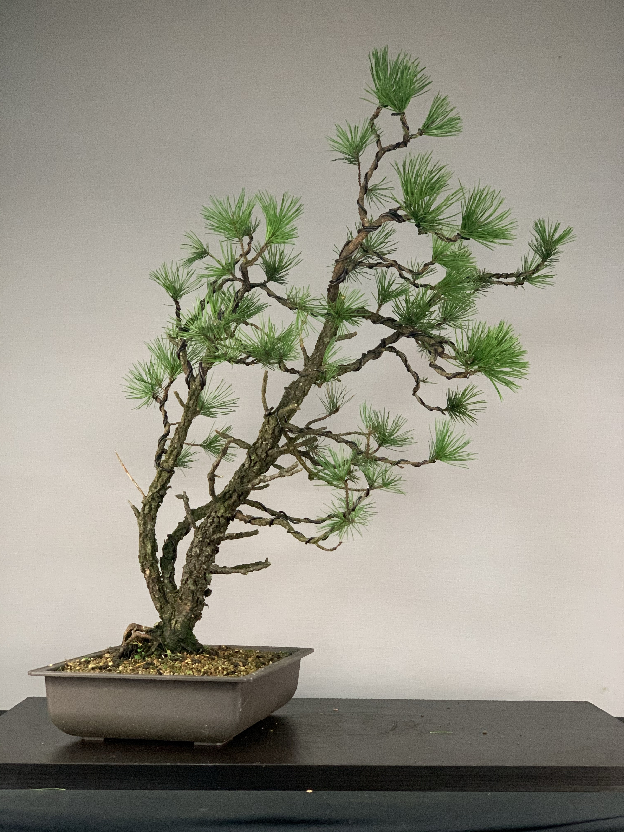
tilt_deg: +6.0
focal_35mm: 52
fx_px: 1250
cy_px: 416
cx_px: 312
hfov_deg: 28.0
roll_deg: +0.0
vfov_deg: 36.8
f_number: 2.4
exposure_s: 1/50
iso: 400
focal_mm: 6
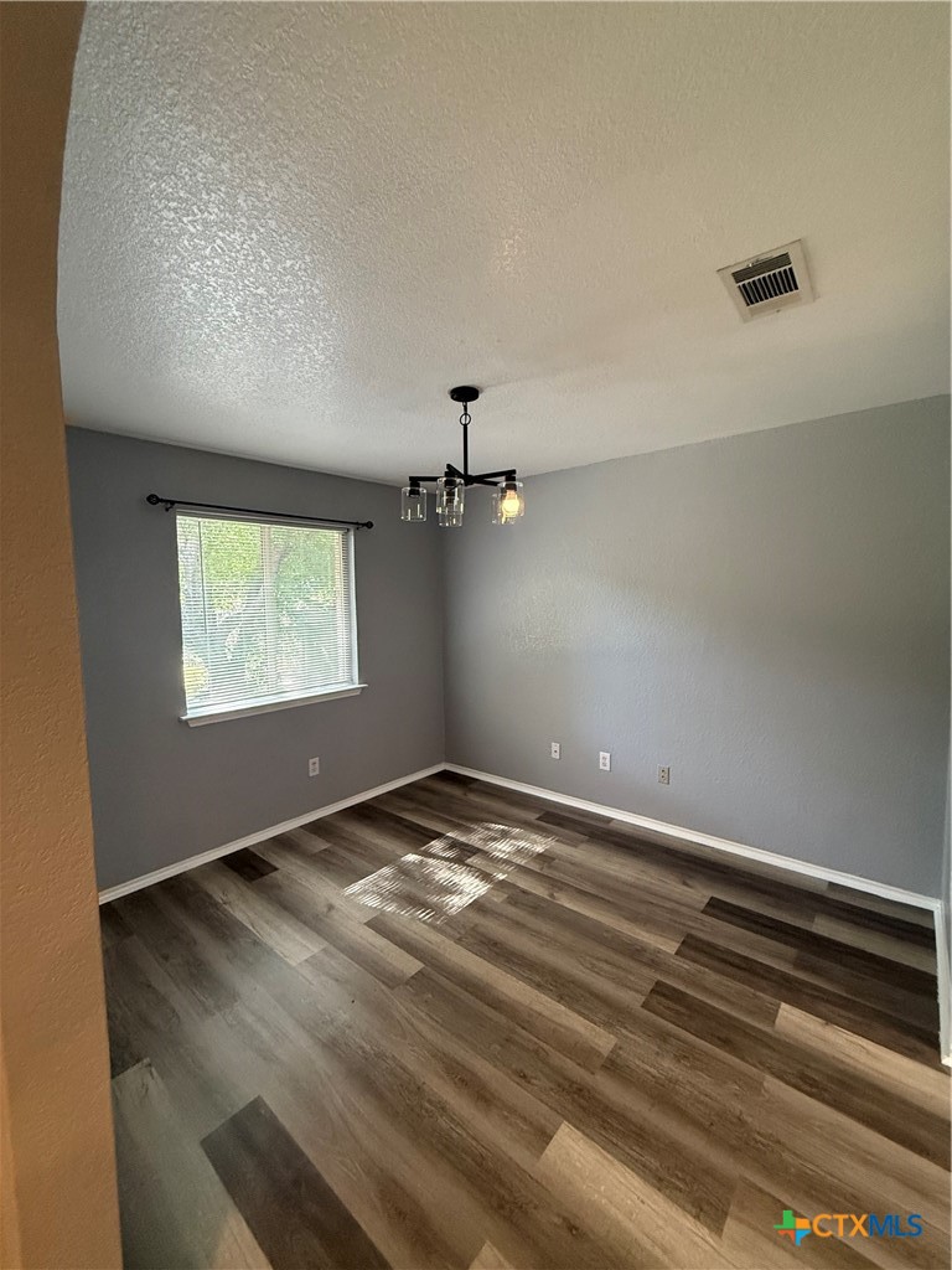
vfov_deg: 102.1
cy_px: 635
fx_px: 513
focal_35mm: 14
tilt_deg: -3.2
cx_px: 476
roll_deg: +0.9
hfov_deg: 85.7
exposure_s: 1/120
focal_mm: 2.22
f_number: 2.2
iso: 640
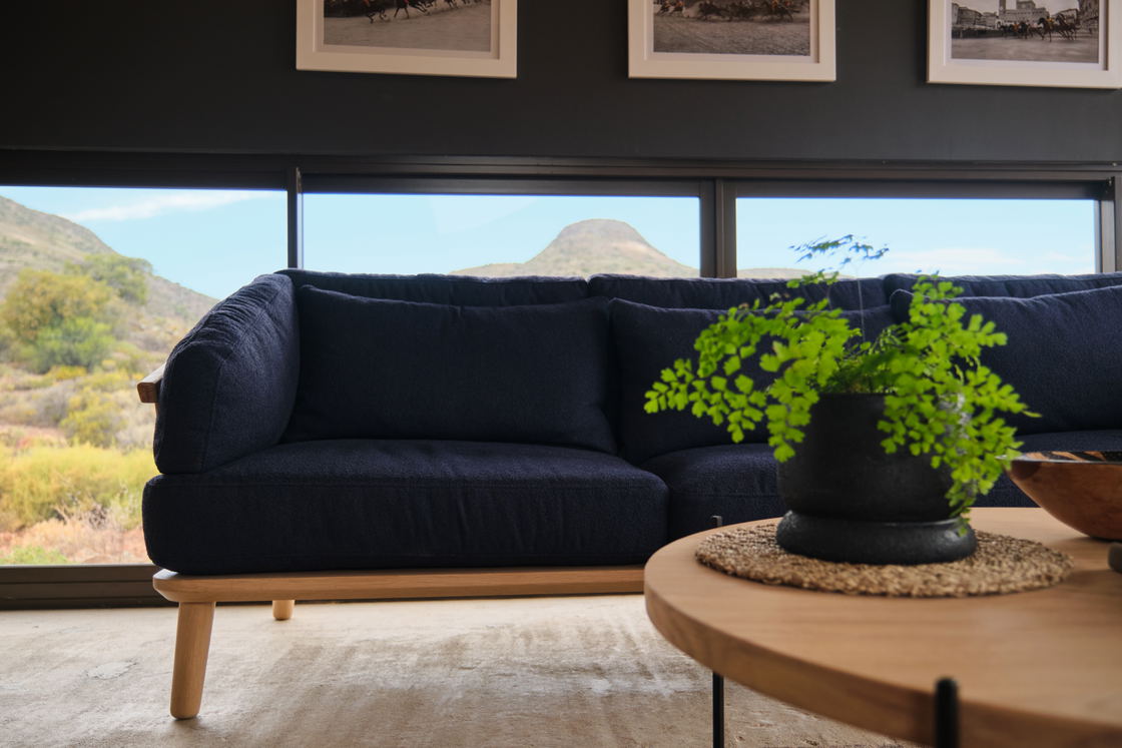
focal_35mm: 29
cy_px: 374
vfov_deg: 45.0
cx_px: 561
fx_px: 904
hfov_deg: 63.7
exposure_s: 1/400
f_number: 2.8
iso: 640
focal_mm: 19.4
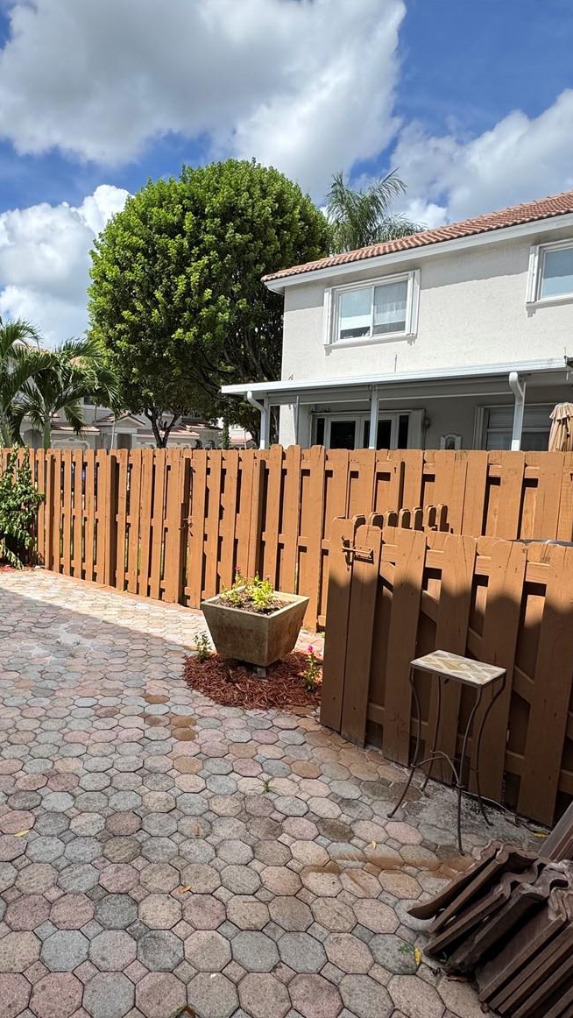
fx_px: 567
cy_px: 520
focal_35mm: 21
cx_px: 170
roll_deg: +0.1
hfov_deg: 52.1
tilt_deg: -6.2
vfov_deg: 83.8
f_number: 2.2
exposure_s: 1/1395
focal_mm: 2.22
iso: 50
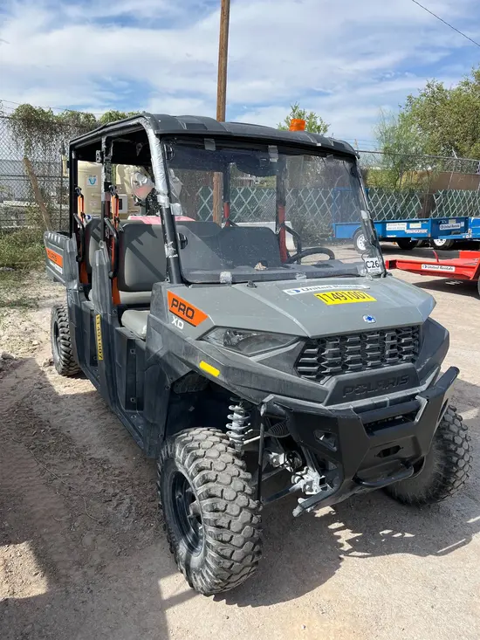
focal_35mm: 26
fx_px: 481
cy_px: 320
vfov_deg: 67.3
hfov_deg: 53.1
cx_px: 240
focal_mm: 5.1
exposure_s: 1/2571
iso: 50
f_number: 1.6
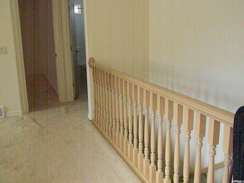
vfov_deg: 40.7
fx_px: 247
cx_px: 122
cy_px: 92
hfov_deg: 52.6
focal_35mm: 35
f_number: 3.7
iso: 3200
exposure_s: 1/193
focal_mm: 6.4
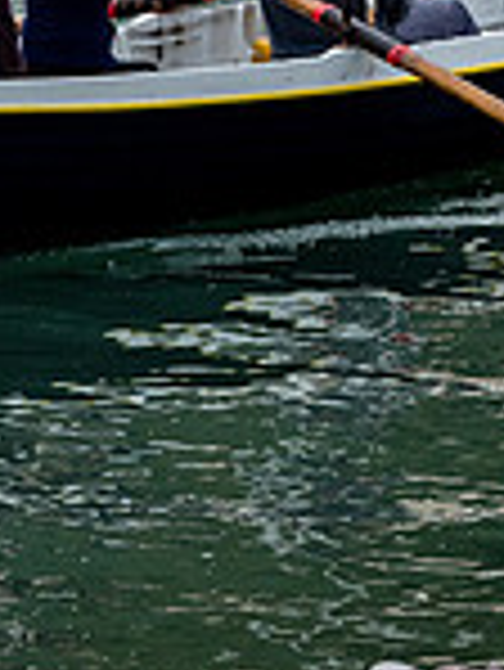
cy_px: -92
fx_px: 11302
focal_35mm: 583
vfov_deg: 3.4
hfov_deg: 2.6
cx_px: 500
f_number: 5.6
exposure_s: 1/1250
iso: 800
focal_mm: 150
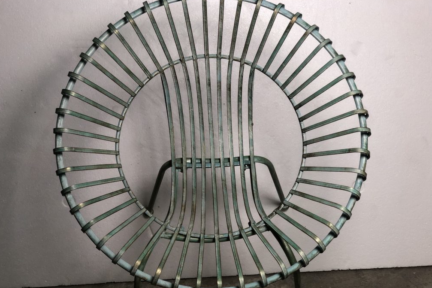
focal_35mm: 55
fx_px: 660
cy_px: 159
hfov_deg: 36.3
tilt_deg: -20.9
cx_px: 216
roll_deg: +4.2
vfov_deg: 24.6
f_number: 2.4
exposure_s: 1/50
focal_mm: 6
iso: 125
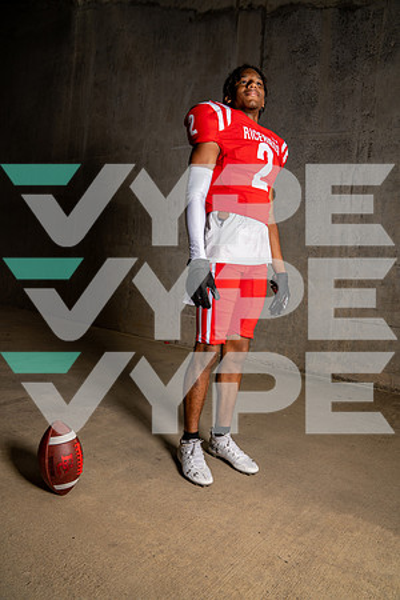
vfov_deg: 73.7
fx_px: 400
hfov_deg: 53.1
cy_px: 300
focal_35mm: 24
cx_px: 200
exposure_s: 1/200
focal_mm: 24
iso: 100
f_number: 5.6
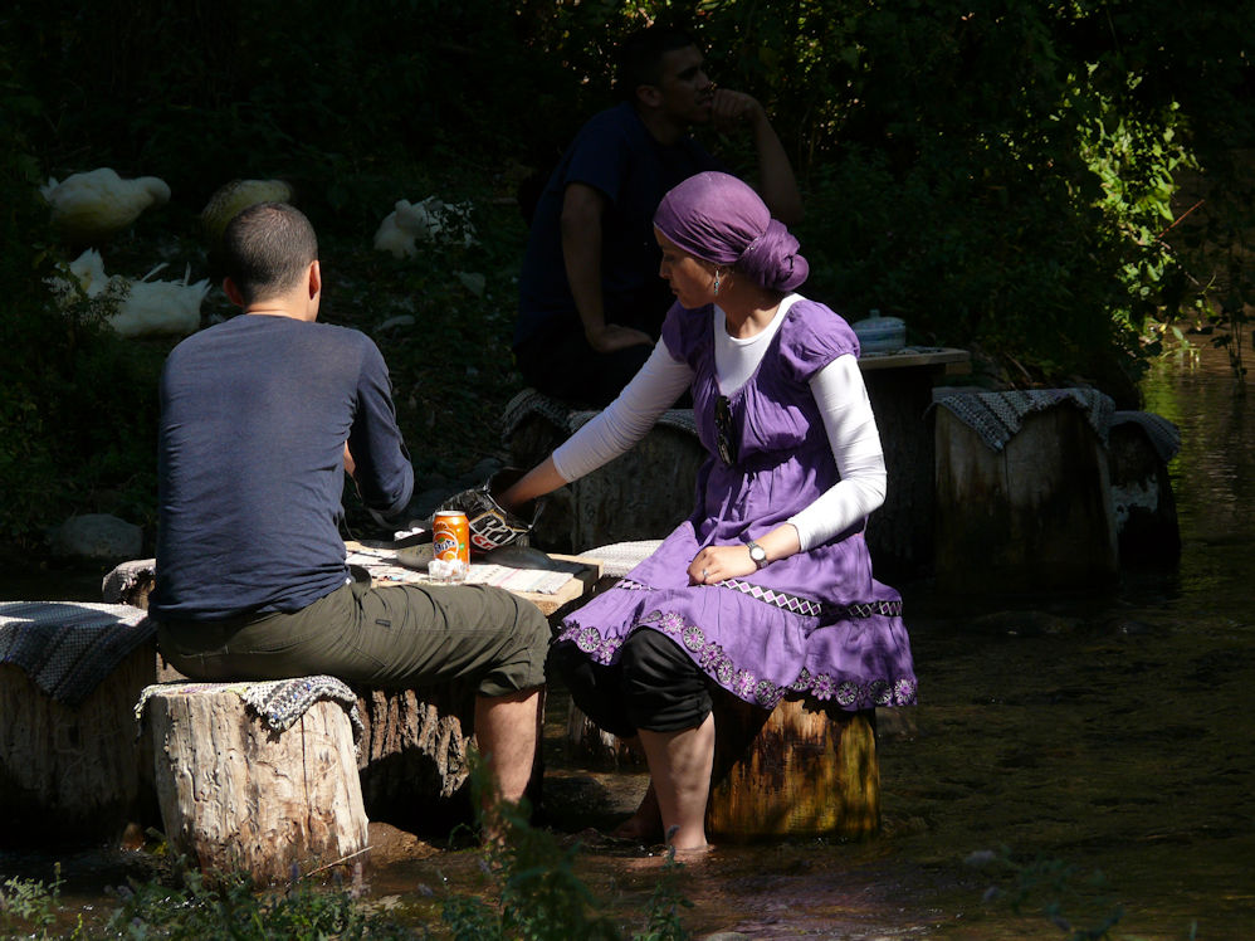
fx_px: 10076
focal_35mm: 278
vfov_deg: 5.3
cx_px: 628
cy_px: 470
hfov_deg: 7.1
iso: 100
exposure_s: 1/400
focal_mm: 58.7
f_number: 5.6
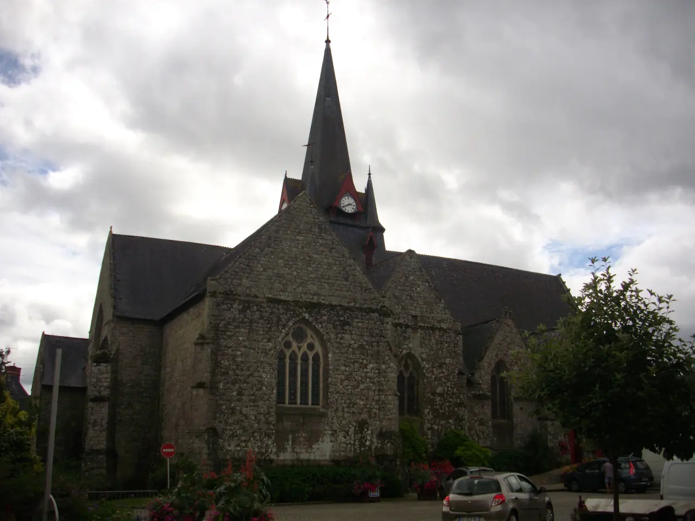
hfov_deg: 50.1
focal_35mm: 37
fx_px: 743
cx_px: 348
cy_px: 260
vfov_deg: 38.7
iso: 100
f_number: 5.6
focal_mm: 6.2
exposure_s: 1/640
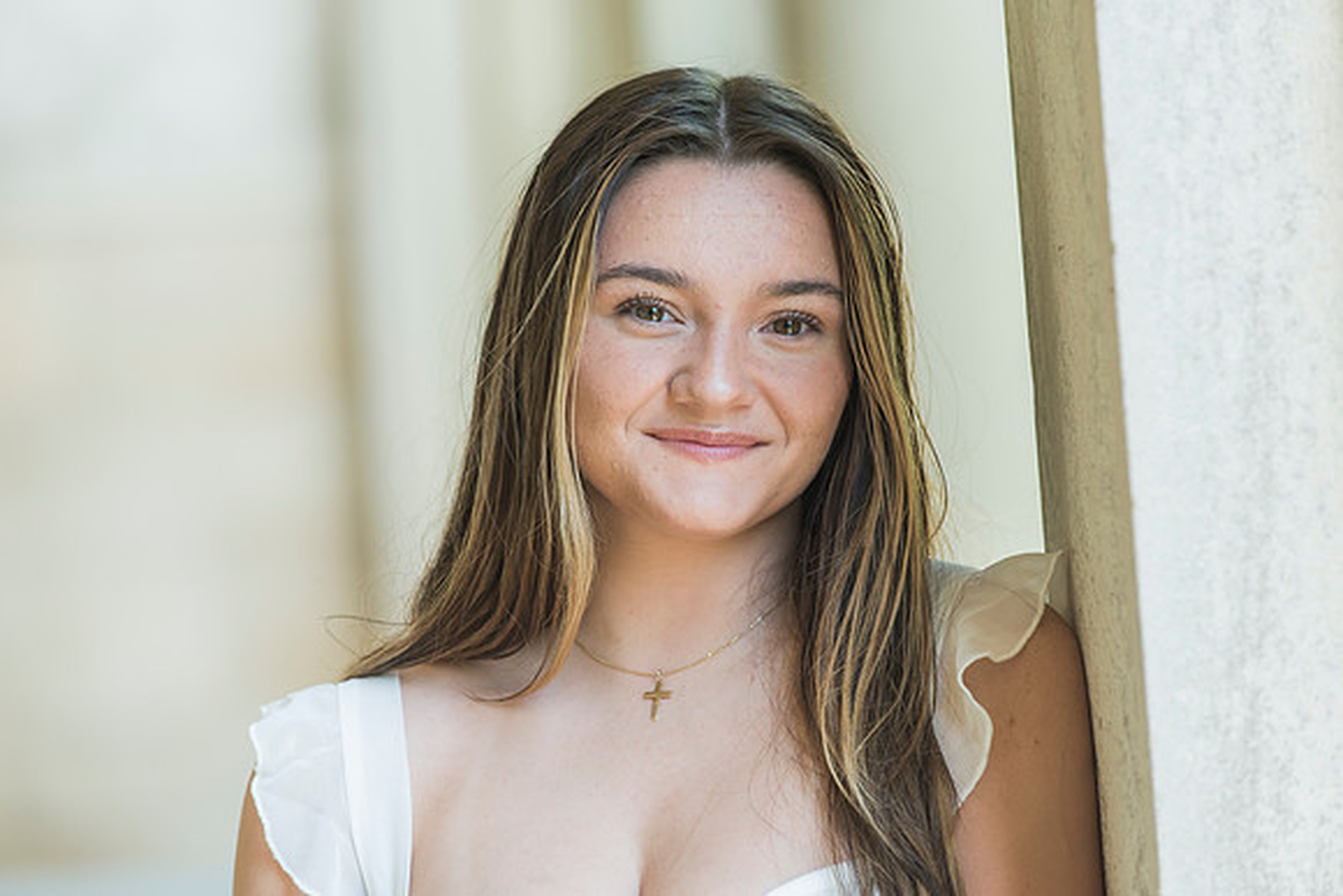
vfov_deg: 6.9
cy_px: 427
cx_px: 703
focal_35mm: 199
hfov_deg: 10.3
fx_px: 7424
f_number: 4
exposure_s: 1/200
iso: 320
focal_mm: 190
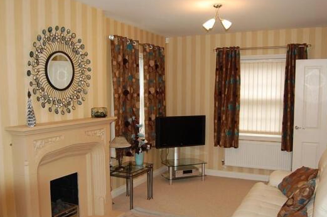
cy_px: 121
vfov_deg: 38.7
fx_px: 308
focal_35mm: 34
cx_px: 170
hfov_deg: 55.8
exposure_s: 1/60
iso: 400
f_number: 3.5
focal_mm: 18
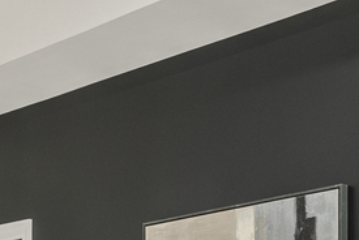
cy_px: 377
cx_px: 230
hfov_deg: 19.9
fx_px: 1022
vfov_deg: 12.6
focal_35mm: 102
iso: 320
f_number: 9.5
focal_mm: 17.4
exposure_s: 1/15
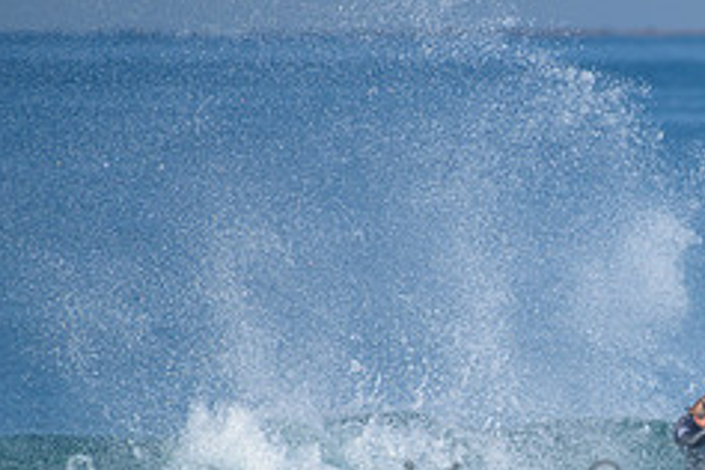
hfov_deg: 1.7
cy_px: 480
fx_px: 24262
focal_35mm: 1239
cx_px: 711
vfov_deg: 1.1
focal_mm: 500
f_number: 5.6
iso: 220
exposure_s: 1/2000
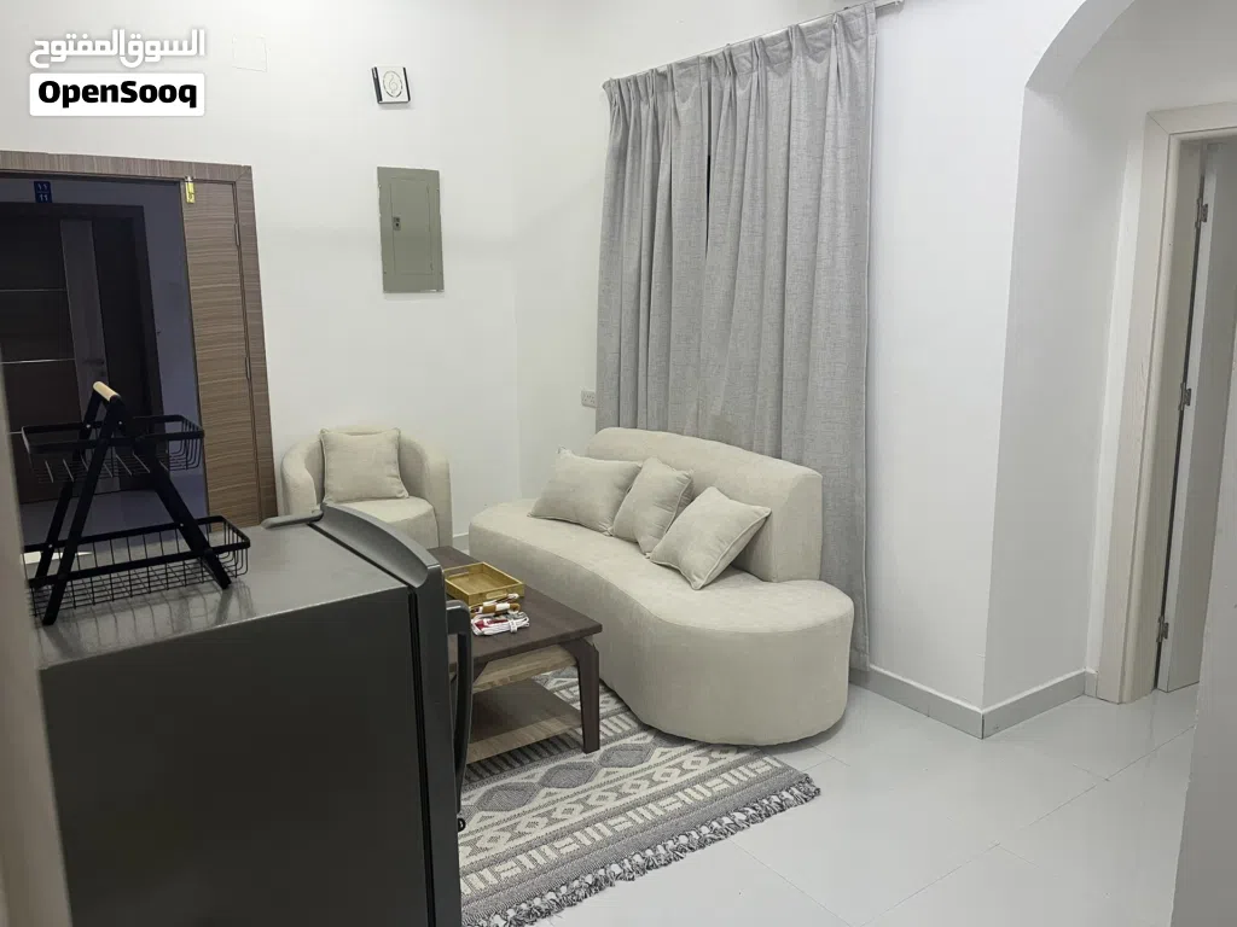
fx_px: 929
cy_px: 464
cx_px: 618
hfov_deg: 67.3
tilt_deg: -9.7
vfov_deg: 53.1
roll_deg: +1.3
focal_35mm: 26
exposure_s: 1/50
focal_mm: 5.1
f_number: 1.6
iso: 80
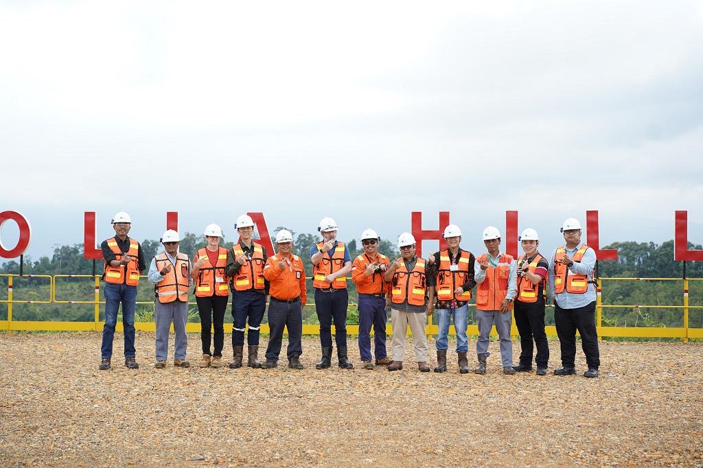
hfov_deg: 36.3
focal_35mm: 55
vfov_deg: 24.6
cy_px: 234
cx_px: 352
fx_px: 1074
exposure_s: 1/640
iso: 160
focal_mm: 55
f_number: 3.5
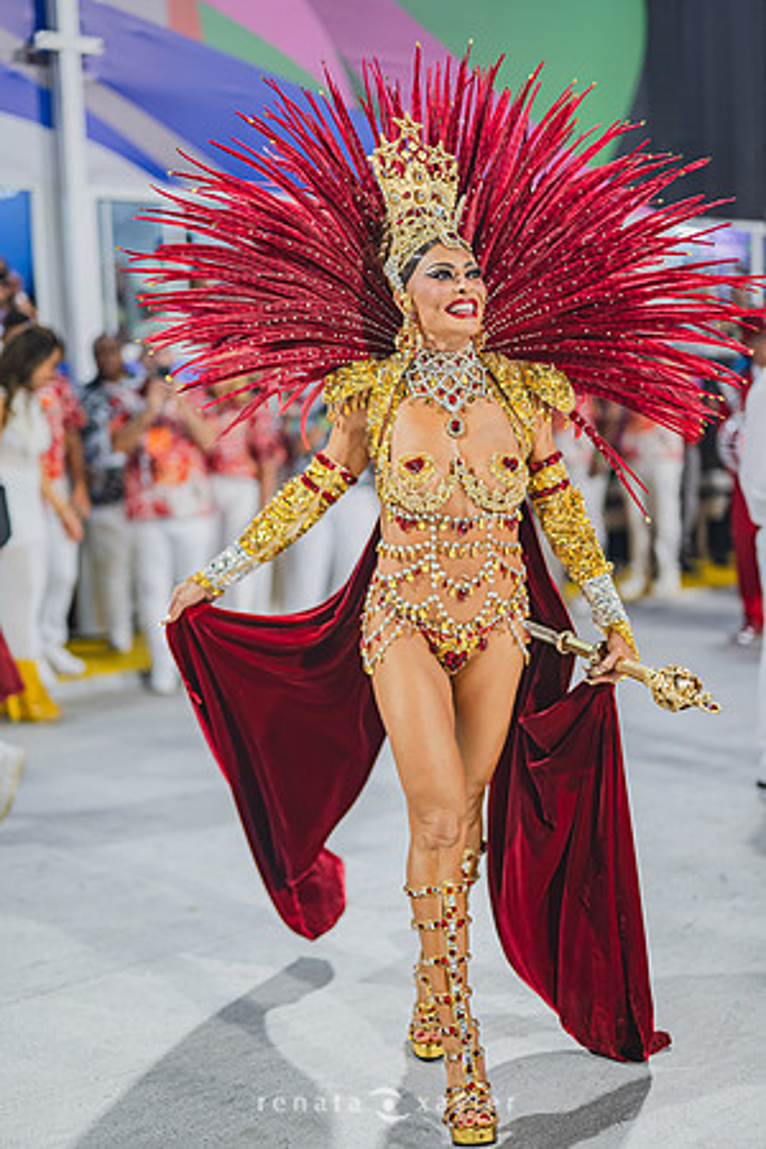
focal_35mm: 50
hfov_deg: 27.0
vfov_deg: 39.6
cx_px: 383
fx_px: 1596
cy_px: 574
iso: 800
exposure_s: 1/400
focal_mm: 50
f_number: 1.2
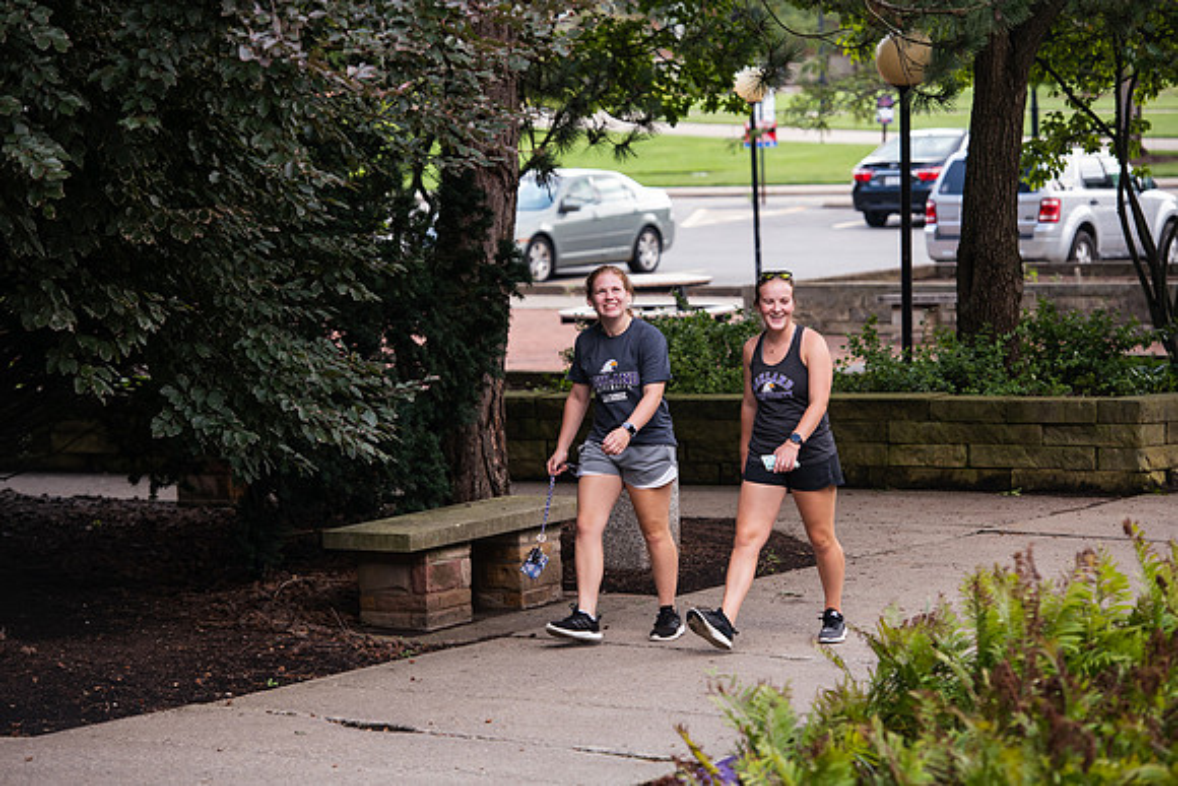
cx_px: 589
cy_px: 393
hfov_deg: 15.2
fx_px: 4418
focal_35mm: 135
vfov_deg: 10.2
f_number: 4
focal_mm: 135
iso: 320
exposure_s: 1/320
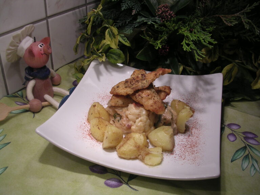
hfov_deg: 49.0
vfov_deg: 37.7
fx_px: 285
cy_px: 98
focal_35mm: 38
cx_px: 130
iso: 100
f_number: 2.8
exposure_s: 1/57.5
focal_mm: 5.8
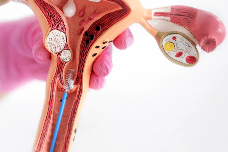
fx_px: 589
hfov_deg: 21.6
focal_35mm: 93
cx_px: 38
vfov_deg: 14.7
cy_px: 66
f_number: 1.4
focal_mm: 35
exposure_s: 1/320
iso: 250
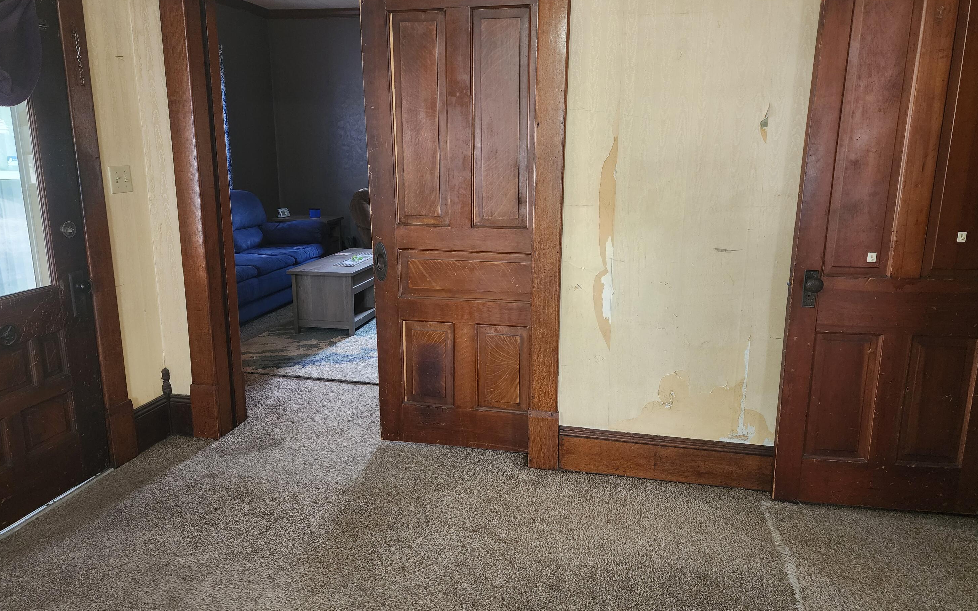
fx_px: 666
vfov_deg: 49.1
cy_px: 265
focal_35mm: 25
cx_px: 481
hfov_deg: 72.5
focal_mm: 6.4
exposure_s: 1/120
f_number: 1.8
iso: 500
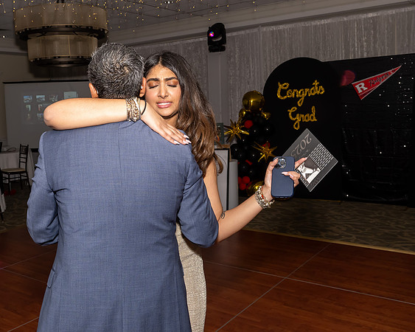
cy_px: 140
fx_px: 447
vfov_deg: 40.6
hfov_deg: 49.4
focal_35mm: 36
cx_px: 164
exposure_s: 1/250
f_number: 8
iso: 640
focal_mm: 19
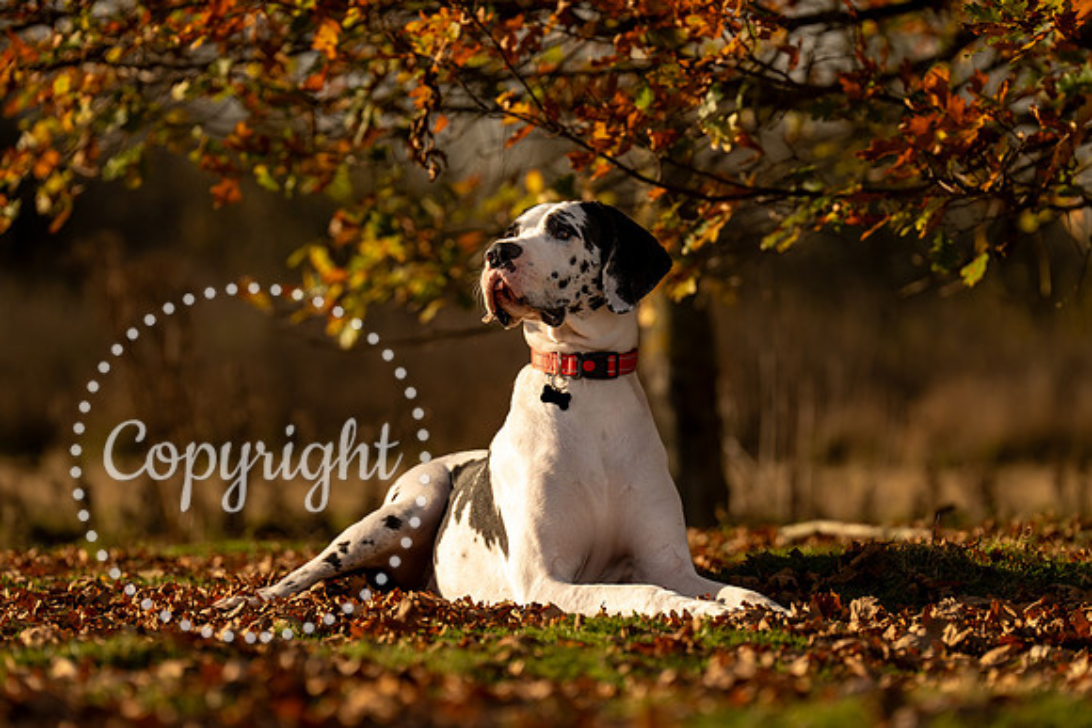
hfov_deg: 10.8
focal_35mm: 191
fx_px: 5795
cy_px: 364
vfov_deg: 7.2
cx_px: 546
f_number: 4
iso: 200
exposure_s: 1/1600
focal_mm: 191
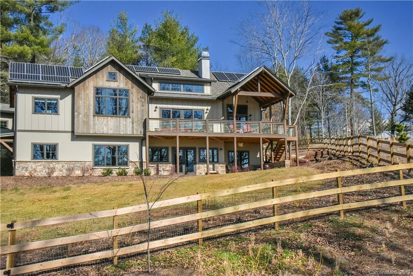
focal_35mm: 44
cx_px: 206
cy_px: 138
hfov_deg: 44.5
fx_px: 505
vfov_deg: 30.5
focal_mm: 44
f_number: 22
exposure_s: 1/1000
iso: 4000
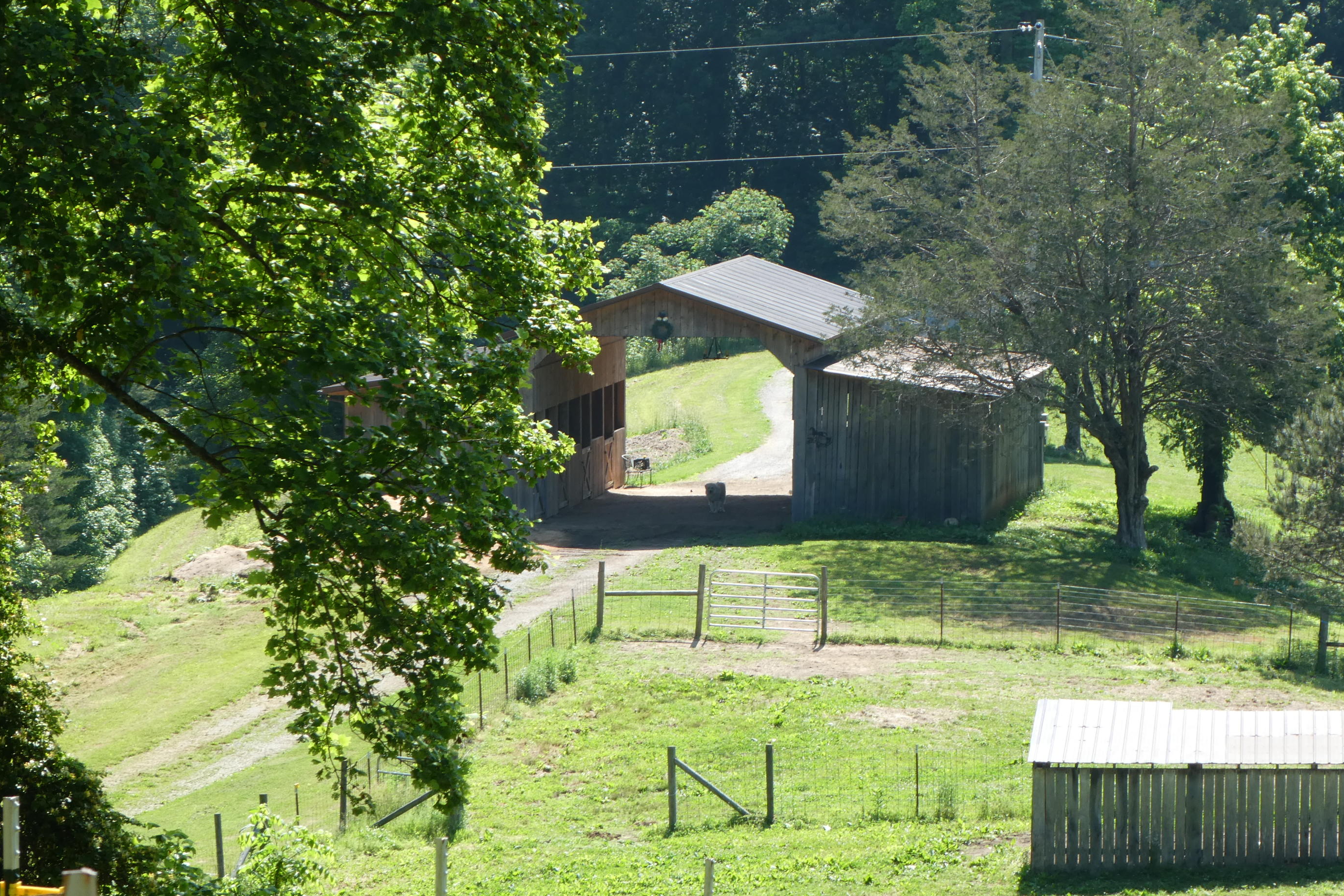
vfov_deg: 8.0
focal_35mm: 171
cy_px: 426
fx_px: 6384
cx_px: 721
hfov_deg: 12.0
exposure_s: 1/125
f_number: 5.4
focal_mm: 27.1
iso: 80
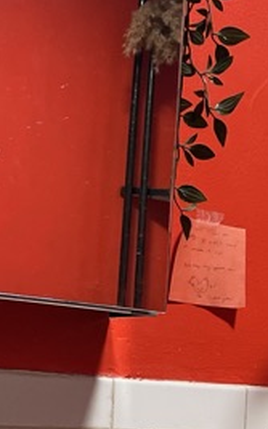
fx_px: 1206
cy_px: 439
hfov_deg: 12.4
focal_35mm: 103
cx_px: 313
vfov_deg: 19.6
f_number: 1.6
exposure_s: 1/60
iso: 400
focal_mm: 5.1
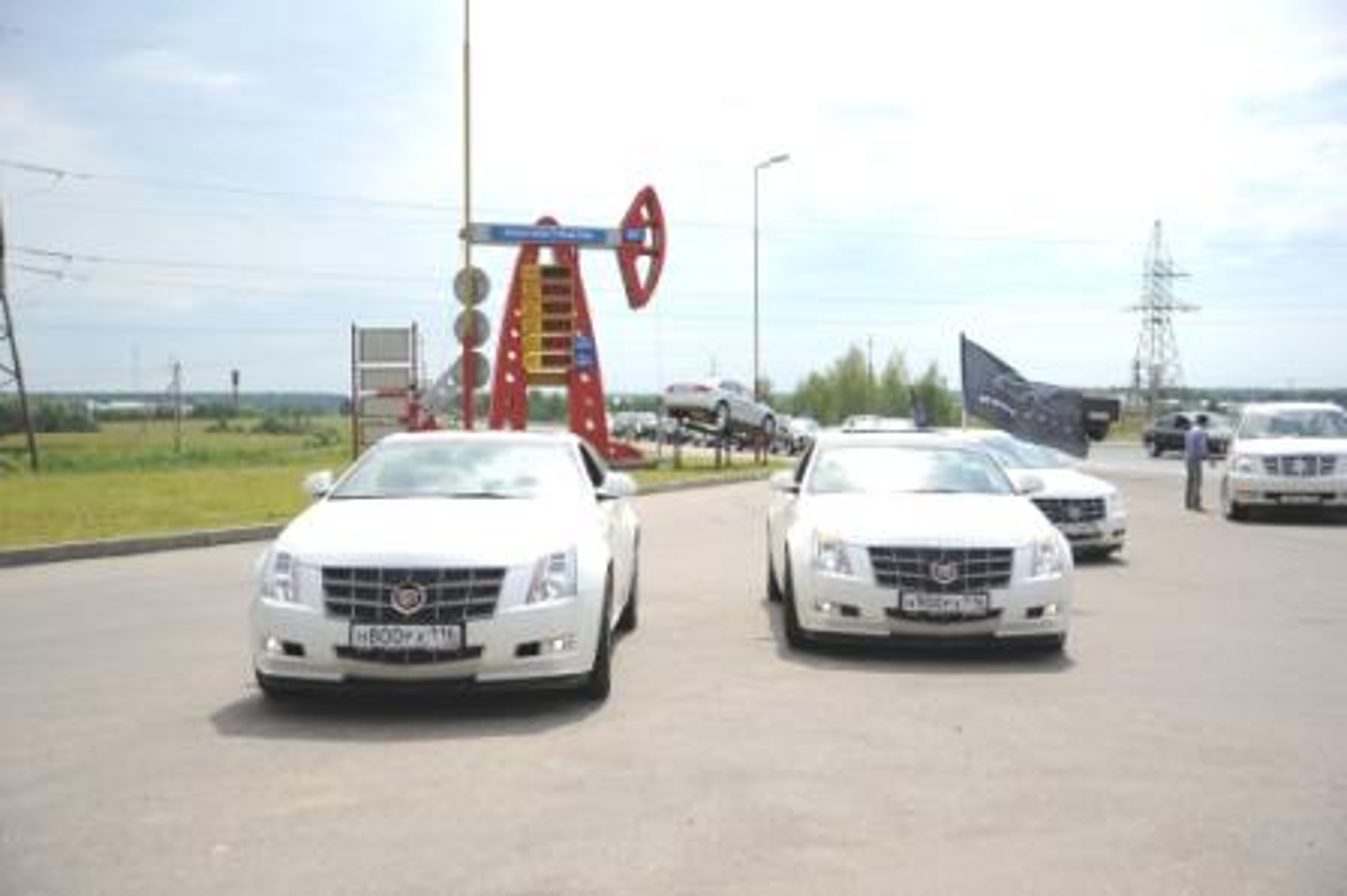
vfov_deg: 35.0
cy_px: 448
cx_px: 674
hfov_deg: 50.7
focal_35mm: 38
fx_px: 1421
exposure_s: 1/3200
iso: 200
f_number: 3.2
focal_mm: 38
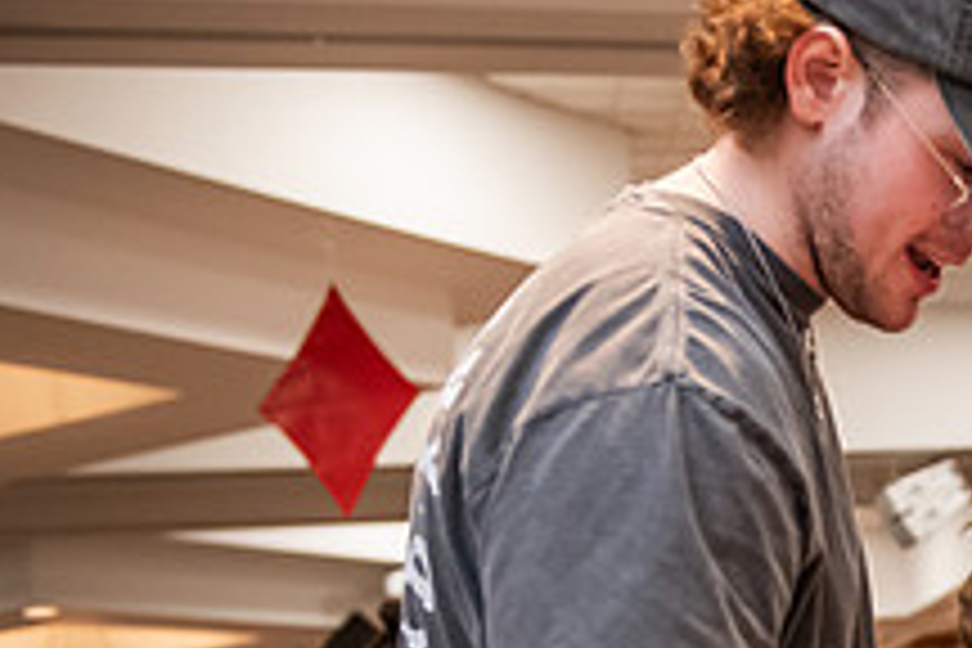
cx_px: 1120
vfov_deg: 14.3
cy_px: 646
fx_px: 2538
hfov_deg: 20.5
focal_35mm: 94
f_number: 3.2
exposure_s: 1/200
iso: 2500
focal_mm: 35
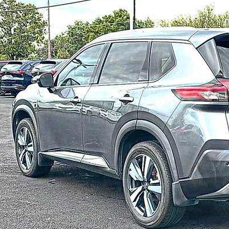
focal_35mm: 59
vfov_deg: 29.1
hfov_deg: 28.5
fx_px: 442
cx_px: 182
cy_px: 124
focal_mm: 6.86
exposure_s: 1/888
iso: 80
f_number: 1.78
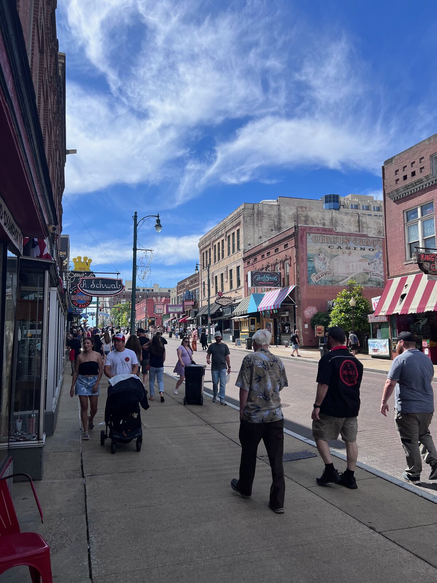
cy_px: 292
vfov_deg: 67.3
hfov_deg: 53.1
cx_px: 218
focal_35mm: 26
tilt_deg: +7.0
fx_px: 438
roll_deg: +1.6
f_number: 1.5
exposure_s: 1/5882
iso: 50
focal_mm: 5.7
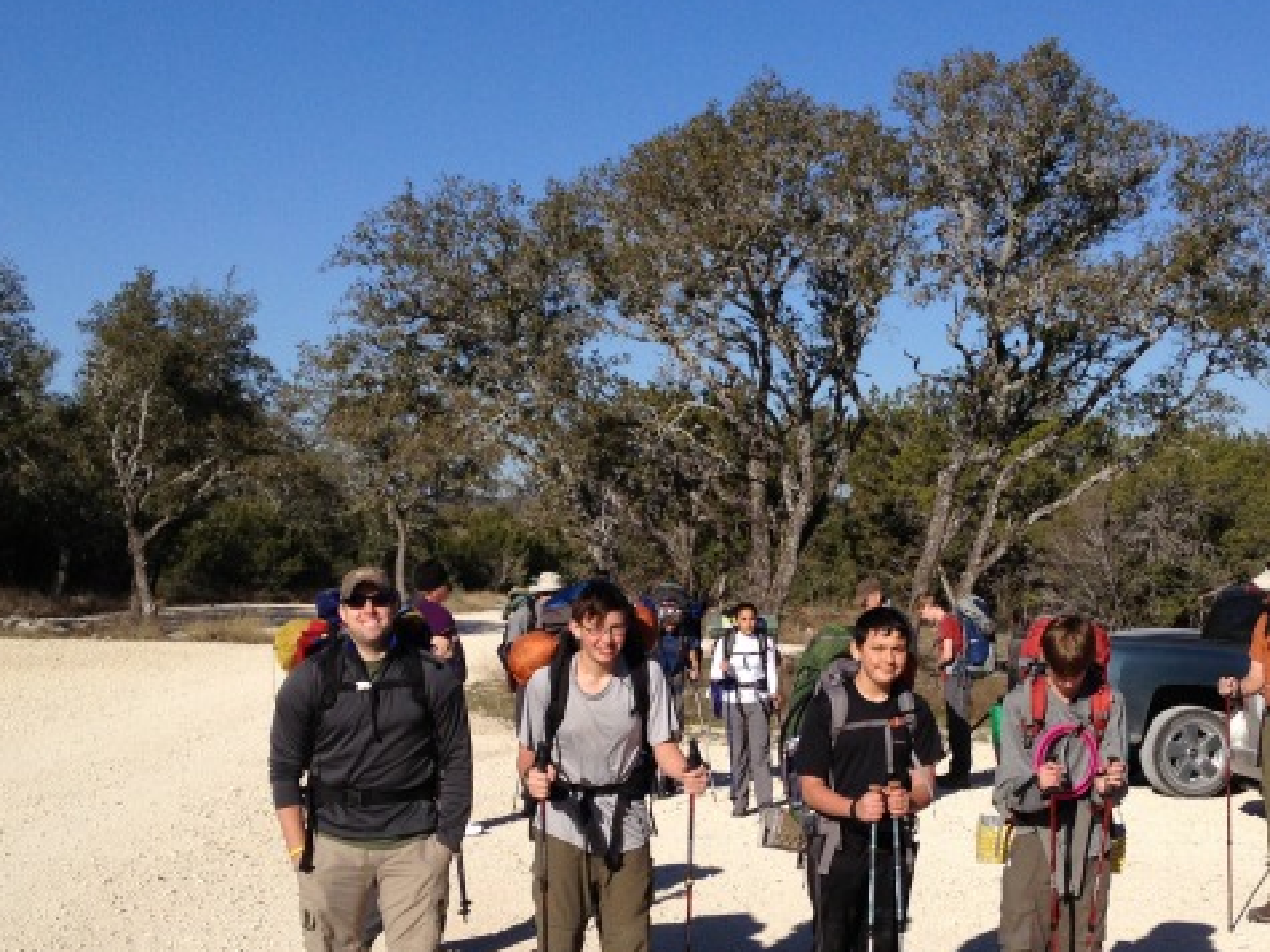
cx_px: 770
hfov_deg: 32.6
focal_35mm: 59
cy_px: 682
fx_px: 2164
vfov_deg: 24.6
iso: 50
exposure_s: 1/2907
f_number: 2.4
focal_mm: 4.28
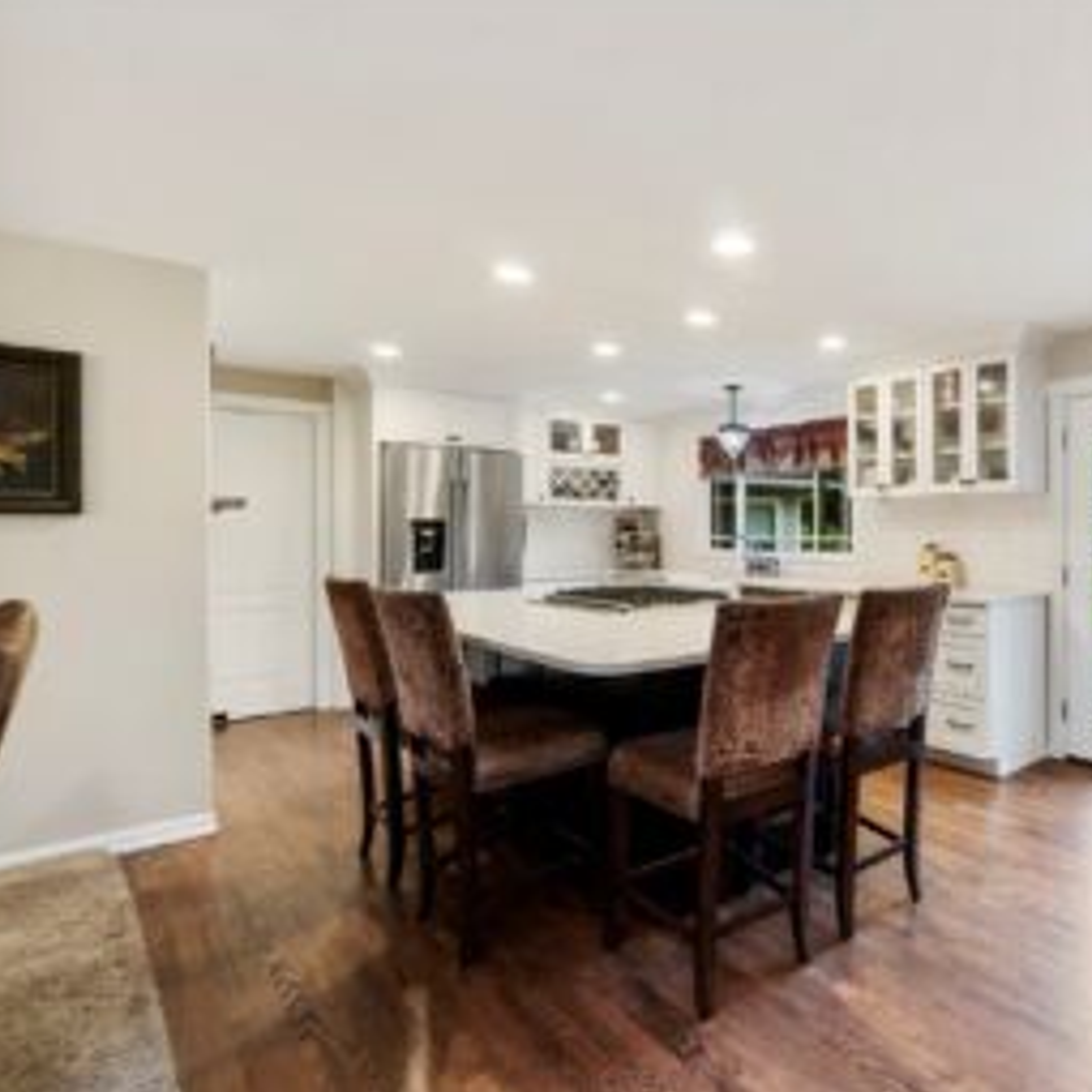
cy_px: 550
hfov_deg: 70.0
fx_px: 714
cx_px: 814
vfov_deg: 74.8
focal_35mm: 20
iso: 800
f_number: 8
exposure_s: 1/200
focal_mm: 10
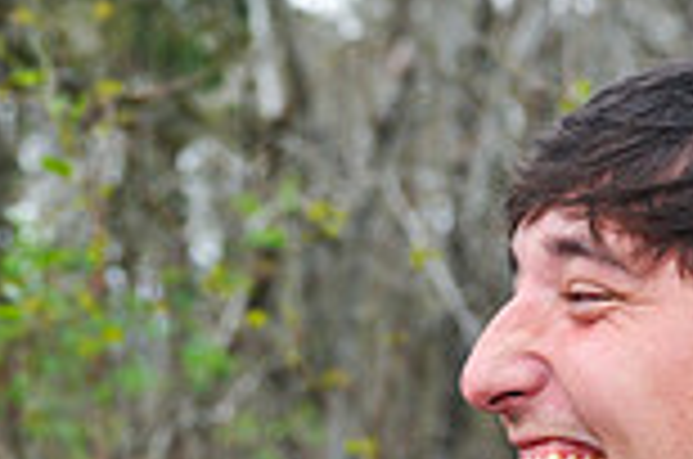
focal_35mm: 226
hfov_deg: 9.1
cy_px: 756
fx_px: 4341
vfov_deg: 6.0
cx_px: 22
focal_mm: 60
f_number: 5.6
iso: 320
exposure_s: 1/160
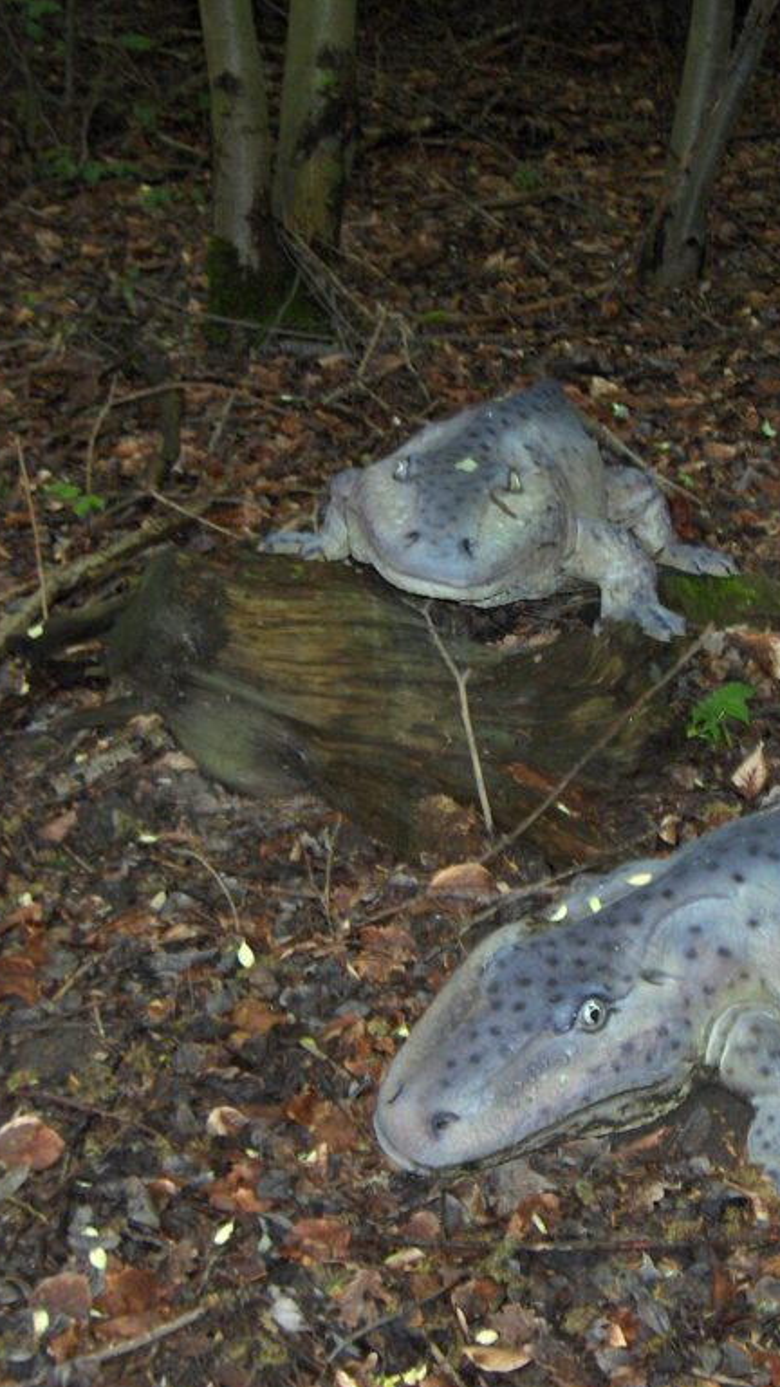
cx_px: 699
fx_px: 2353
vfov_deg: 32.8
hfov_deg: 18.5
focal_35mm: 64
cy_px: 694
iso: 100
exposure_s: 1/60
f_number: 2.9
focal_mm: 9
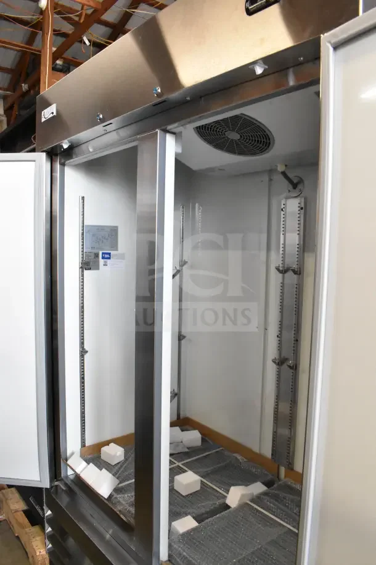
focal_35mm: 27
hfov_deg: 47.9
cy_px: 282
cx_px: 188
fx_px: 423
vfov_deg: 67.4
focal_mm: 18
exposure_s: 1/200
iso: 6400
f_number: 7.1
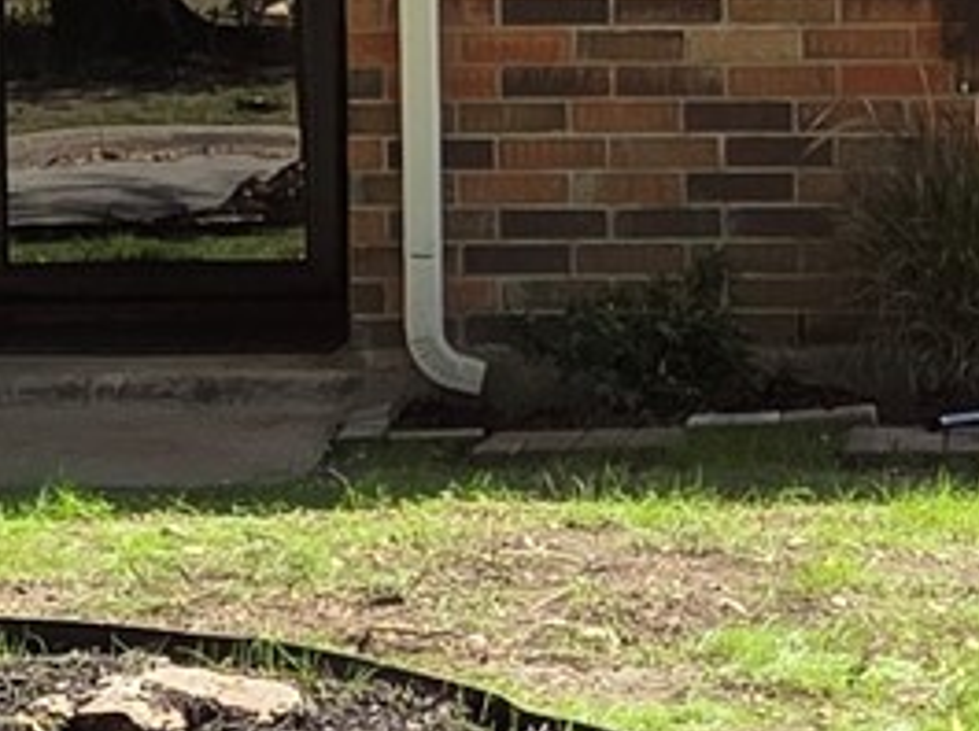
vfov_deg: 8.3
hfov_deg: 11.1
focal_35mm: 178
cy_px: 218
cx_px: 584
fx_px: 5027
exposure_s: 1/2265
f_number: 1.8
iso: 80
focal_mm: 5.4
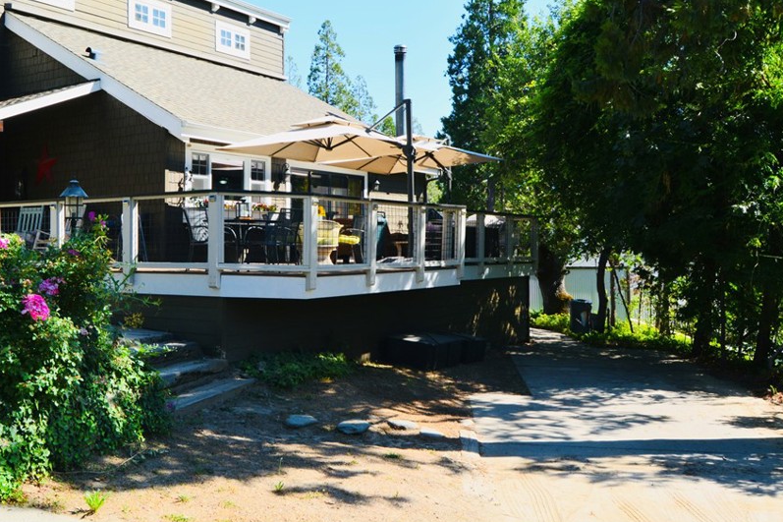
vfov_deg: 36.0
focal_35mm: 37
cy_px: 192
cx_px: 313
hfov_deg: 52.0
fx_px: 797
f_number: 10
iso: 320
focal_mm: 19
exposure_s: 1/250
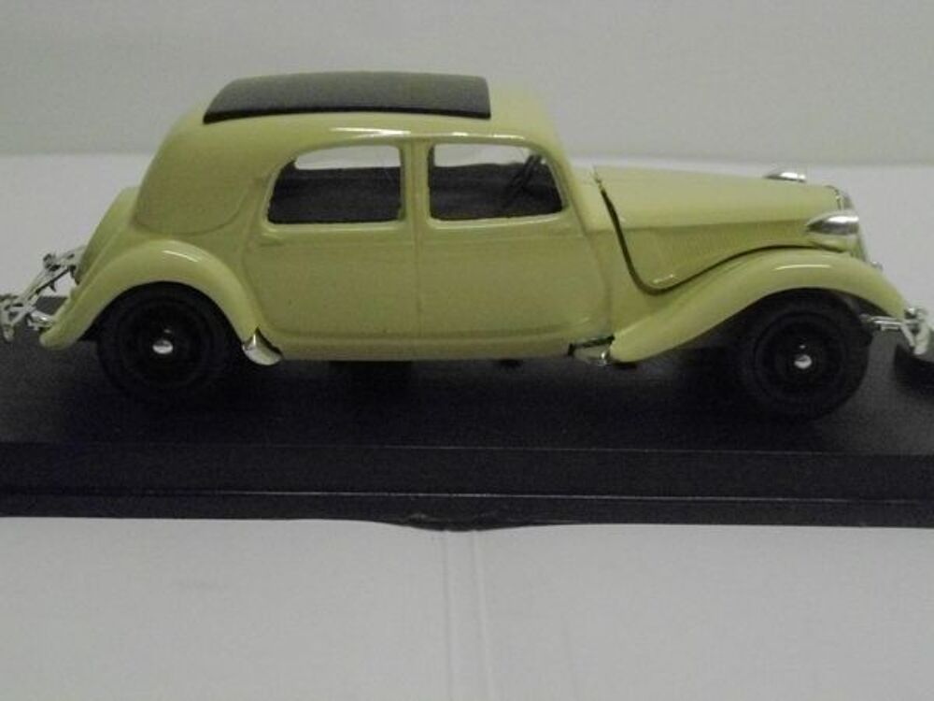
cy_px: 350
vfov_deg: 27.5
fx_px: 1430
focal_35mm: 53
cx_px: 467
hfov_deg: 36.2
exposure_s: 1/160
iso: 1600
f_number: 3.9
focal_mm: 9.5
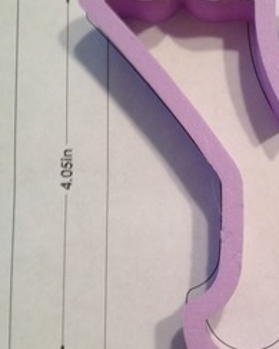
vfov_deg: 27.1
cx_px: 260
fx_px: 723
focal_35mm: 70
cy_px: 196
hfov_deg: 21.3
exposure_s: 1/20
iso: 100
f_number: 2.4
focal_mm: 4.28
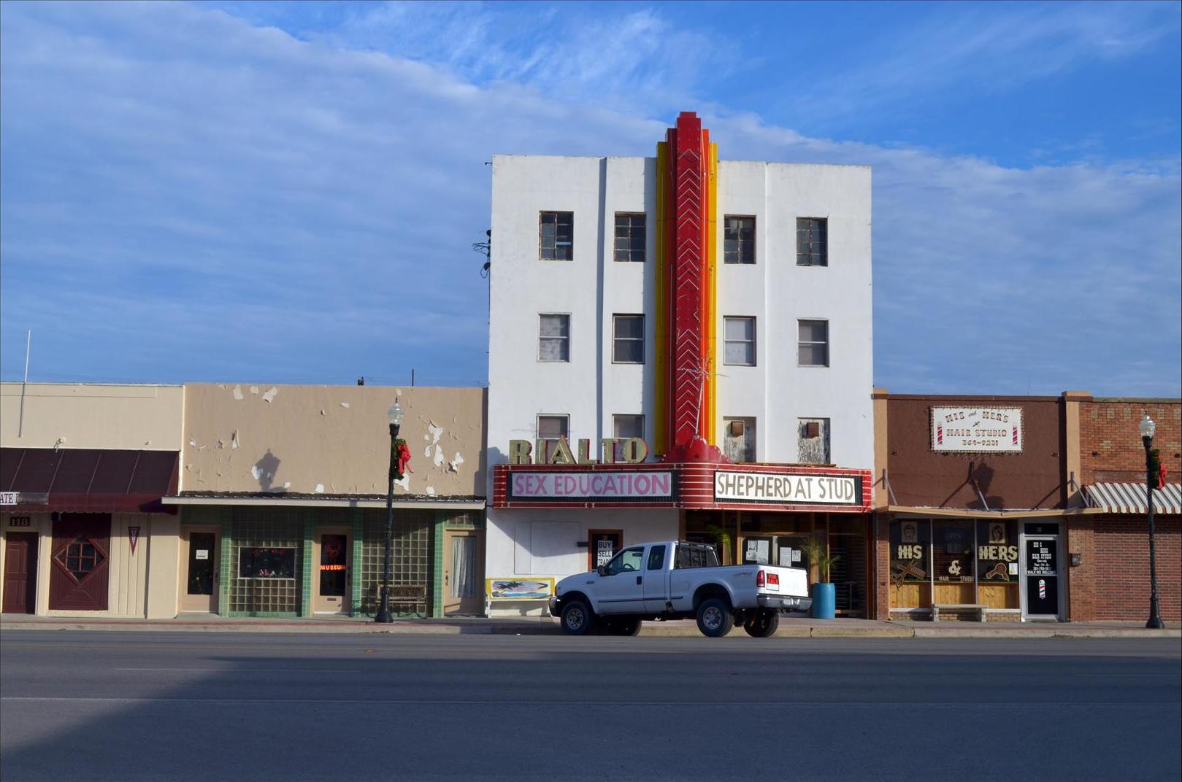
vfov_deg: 29.7
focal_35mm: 45
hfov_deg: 43.7
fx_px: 1474
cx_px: 591
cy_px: 391
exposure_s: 1/400
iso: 125
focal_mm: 30
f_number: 10
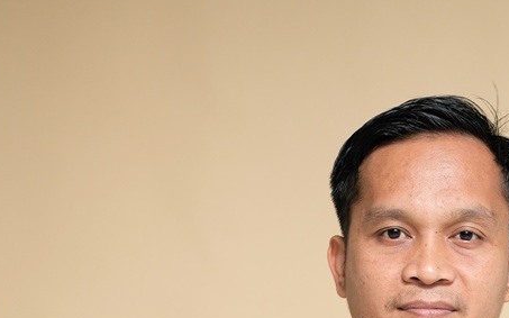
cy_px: 575
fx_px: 1983
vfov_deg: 8.8
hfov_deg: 14.5
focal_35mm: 143
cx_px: 417
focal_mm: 35
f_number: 2
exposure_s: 1/125
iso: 400
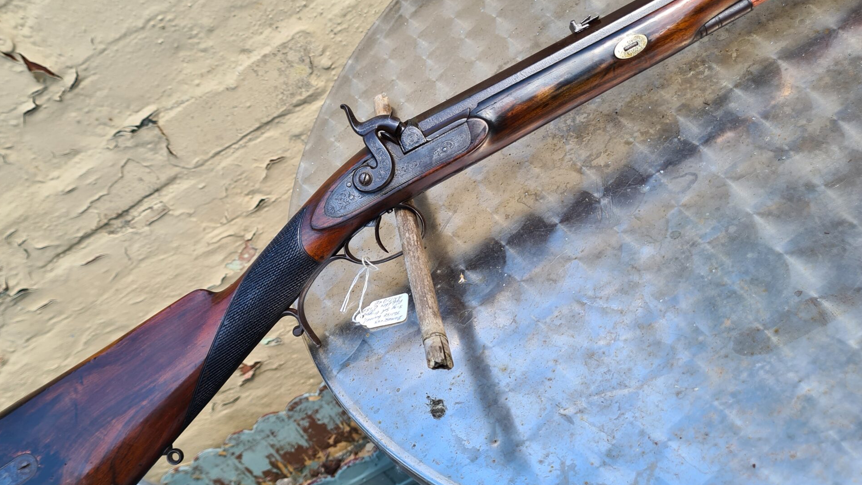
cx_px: 385
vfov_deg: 31.2
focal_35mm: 38
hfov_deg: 52.7
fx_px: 869
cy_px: 265
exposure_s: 1/322
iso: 50
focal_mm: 5.4
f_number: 1.8
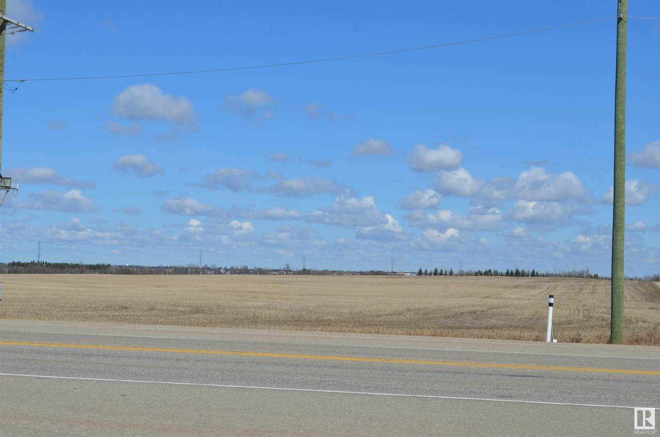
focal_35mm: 60
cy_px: 218
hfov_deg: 33.5
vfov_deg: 22.5
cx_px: 330
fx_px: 1098
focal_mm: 40
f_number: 9
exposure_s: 1/320
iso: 100
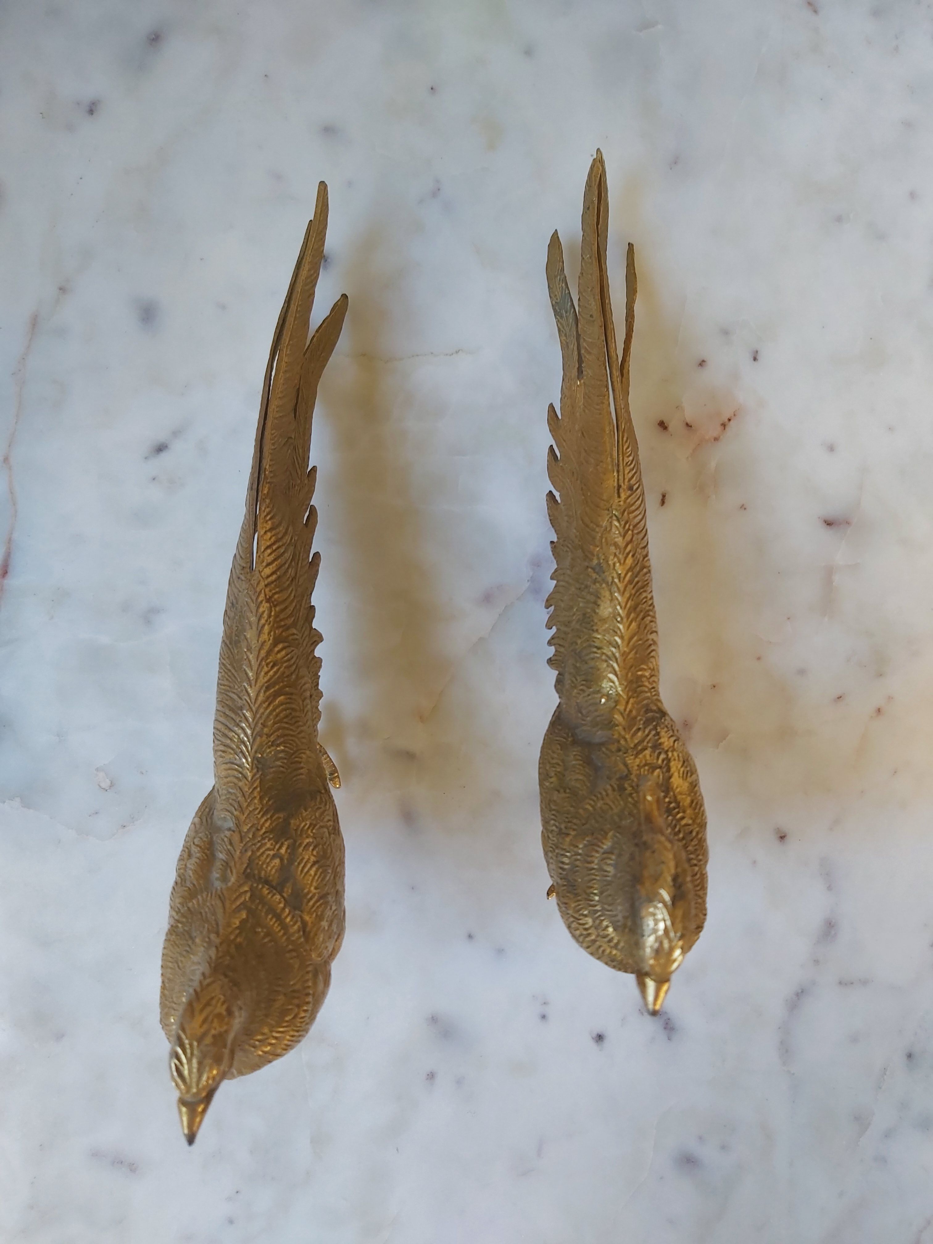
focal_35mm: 26
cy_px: 622
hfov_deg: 53.1
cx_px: 466
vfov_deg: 67.3
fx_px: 934
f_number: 1.7
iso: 80
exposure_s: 1/50
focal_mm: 3.92
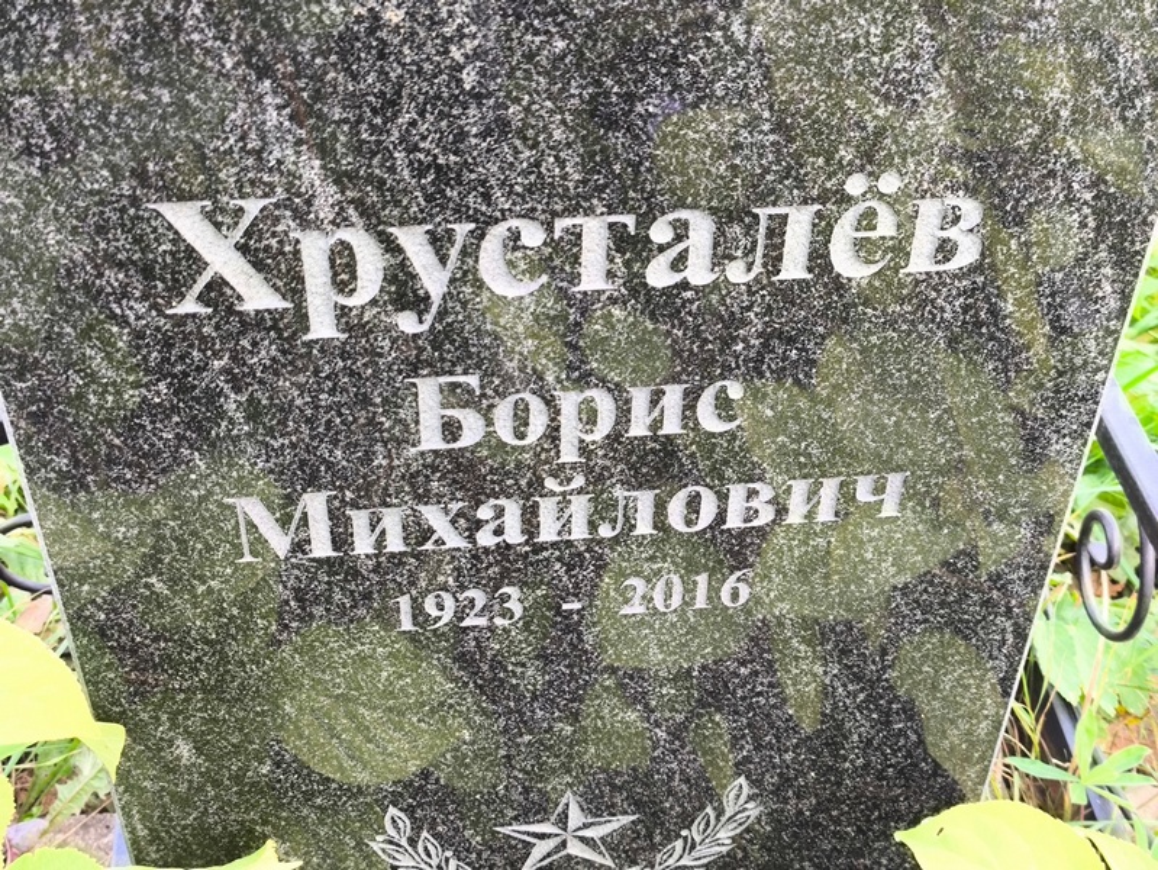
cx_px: 579
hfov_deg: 38.2
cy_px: 435
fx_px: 1673
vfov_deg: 29.1
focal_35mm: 50
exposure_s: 1/60
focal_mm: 4.71
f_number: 1.7
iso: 64
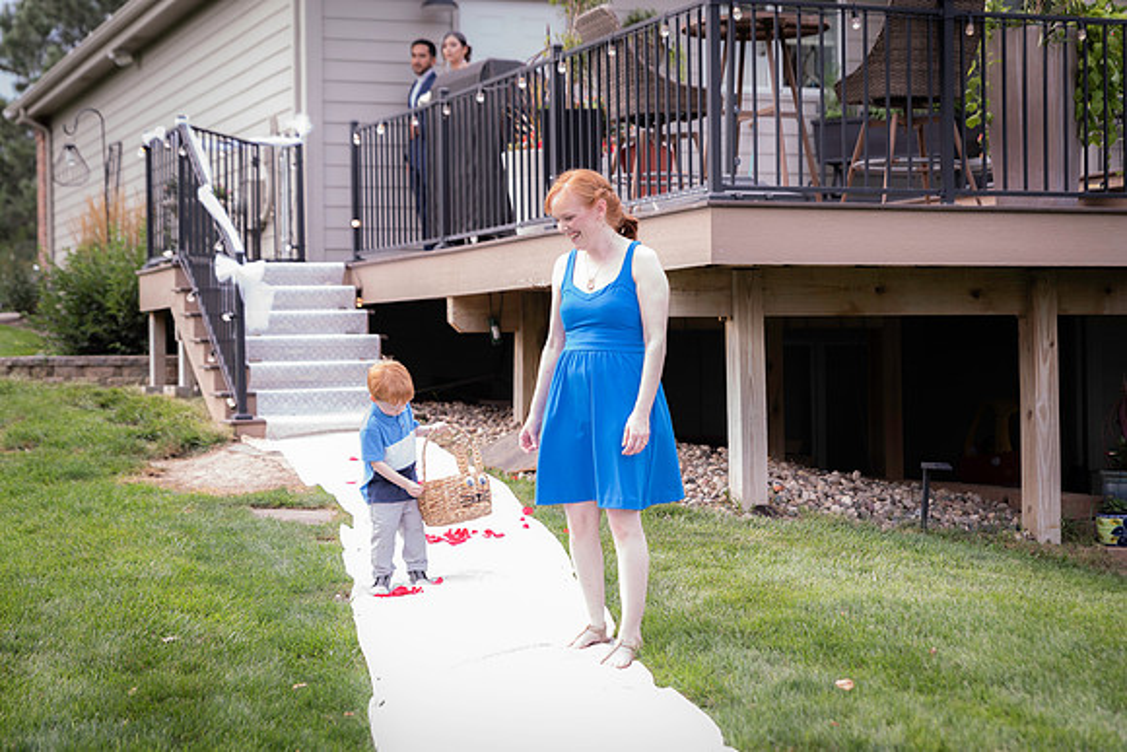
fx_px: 2192
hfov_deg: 28.8
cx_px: 564
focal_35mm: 70
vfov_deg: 19.5
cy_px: 376
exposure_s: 1/200
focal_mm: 70
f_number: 4
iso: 450
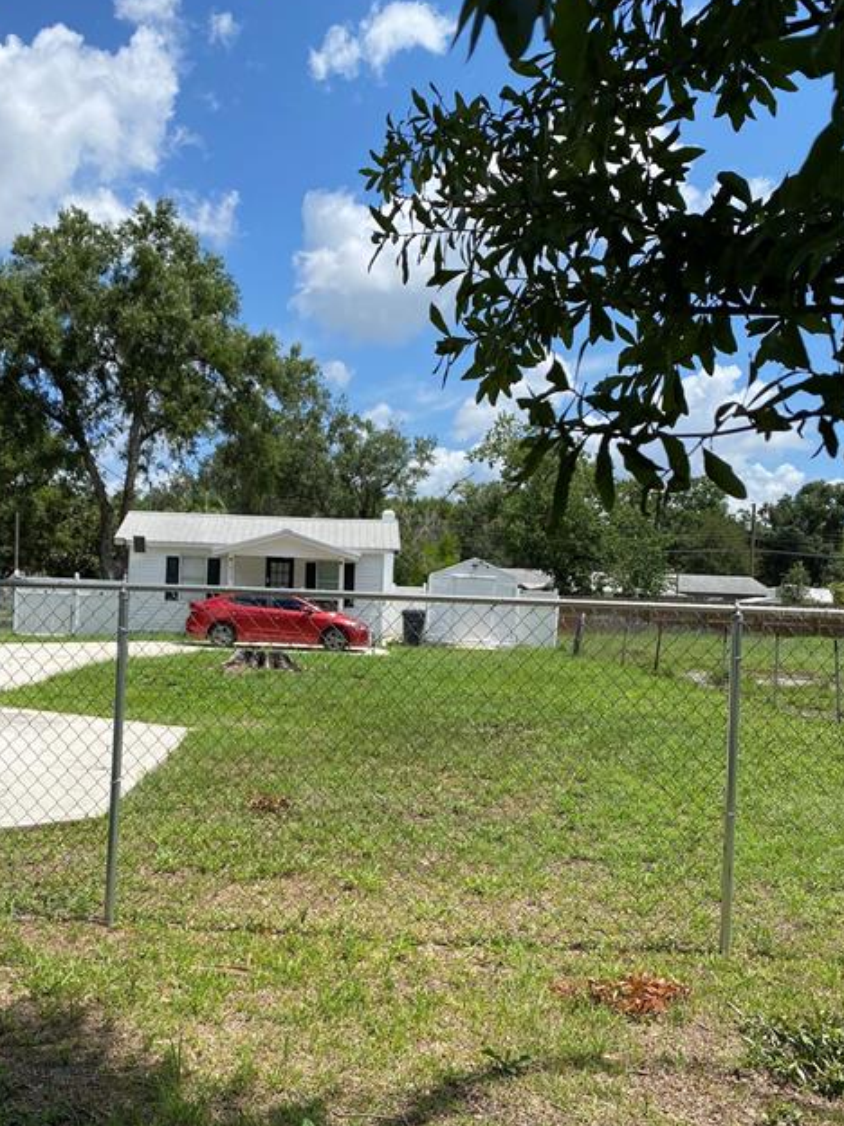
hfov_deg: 43.9
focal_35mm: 32
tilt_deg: +1.5
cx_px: 330
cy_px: 612
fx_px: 1040
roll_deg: -1.7
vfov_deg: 56.7
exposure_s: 1/2967
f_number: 1.8
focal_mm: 4.25
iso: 32
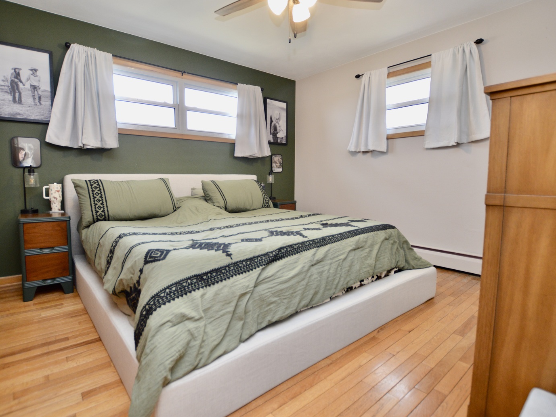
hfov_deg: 90.8
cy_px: 204
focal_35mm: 17
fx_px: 273
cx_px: 256
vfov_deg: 74.7
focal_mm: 10
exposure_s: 1/60
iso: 500
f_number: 3.5
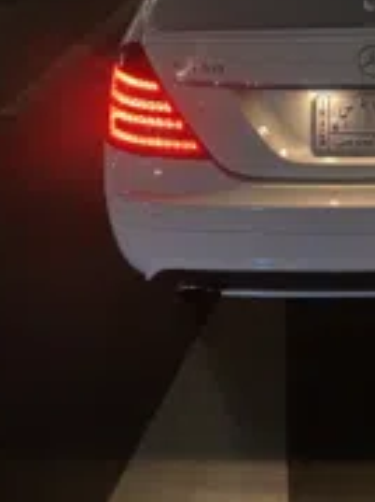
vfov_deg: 30.0
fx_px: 839
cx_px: 381
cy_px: -45
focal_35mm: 58
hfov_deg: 24.0
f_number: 1.8
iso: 500
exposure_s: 1/8
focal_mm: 4.25
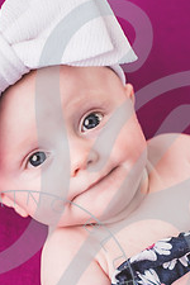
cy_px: 212
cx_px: 77
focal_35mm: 100
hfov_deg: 13.7
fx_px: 792
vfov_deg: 20.3
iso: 320
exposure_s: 1/320
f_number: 2.8
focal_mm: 50
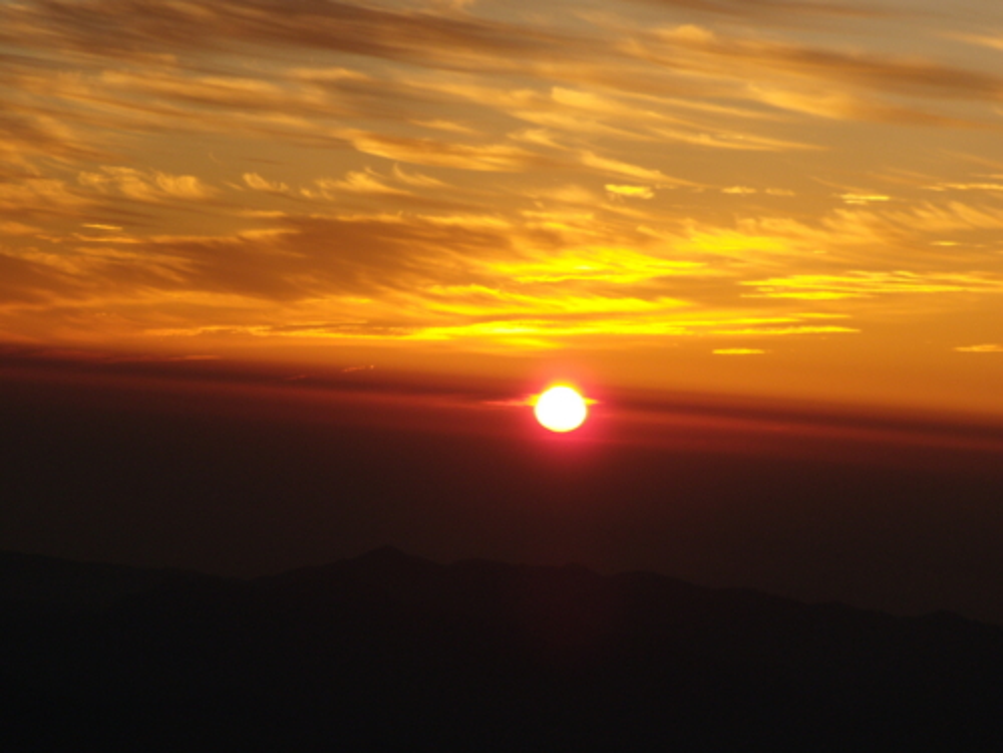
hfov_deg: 11.0
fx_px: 5216
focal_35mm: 180
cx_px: 502
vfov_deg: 8.2
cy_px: 376
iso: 80
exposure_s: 1/500
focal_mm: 32
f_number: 4.5
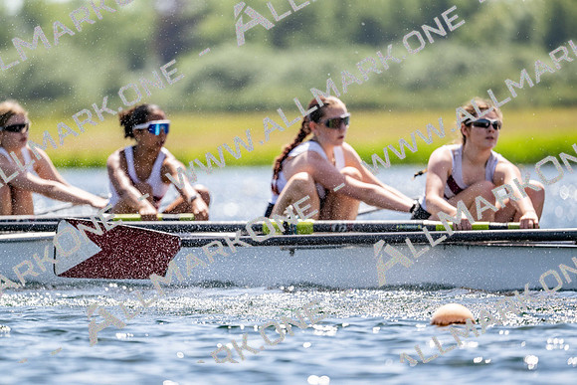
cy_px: 192
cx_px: 288
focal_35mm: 400
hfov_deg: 5.2
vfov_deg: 3.4
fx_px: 6412
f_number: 4.5
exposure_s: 1/2500
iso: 250
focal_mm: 400
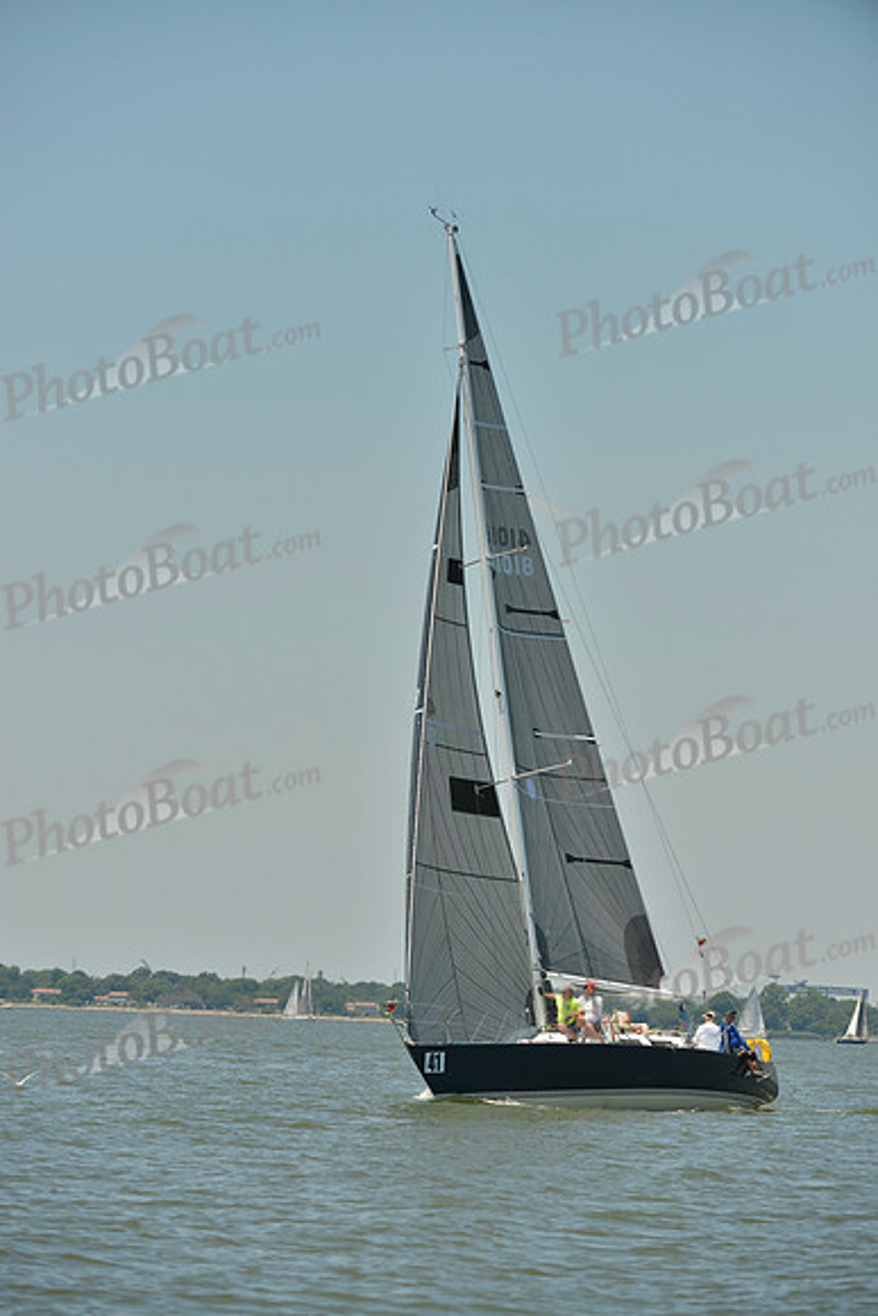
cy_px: 658
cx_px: 439
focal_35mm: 200
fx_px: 7312
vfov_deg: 10.3
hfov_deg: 6.9
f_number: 6.3
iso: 200
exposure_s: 1/1250
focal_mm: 200
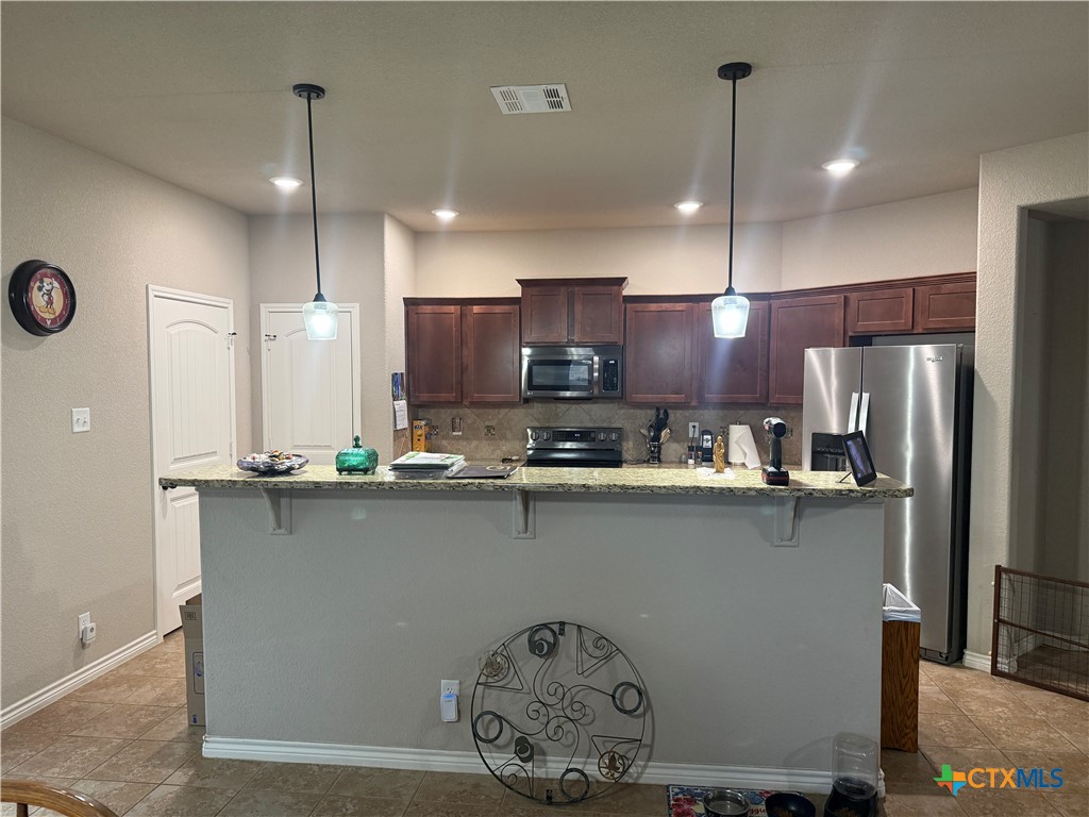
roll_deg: -0.5
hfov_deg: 71.6
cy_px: 408
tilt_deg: -1.8
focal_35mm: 24
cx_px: 544
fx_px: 755
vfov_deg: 56.8
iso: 250
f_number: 1.78
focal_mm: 6.76
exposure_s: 1/60
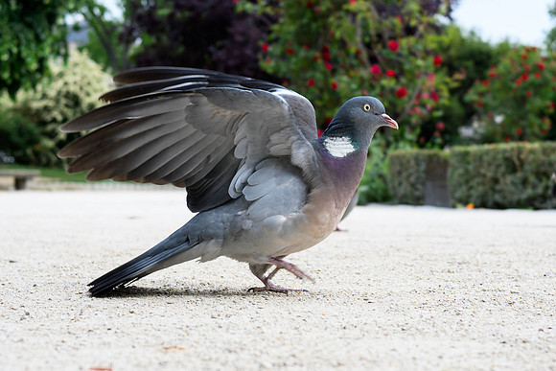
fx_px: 1036
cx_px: 306
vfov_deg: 20.3
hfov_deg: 30.0
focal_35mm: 67
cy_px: 236
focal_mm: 26
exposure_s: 1/320
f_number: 4
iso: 100
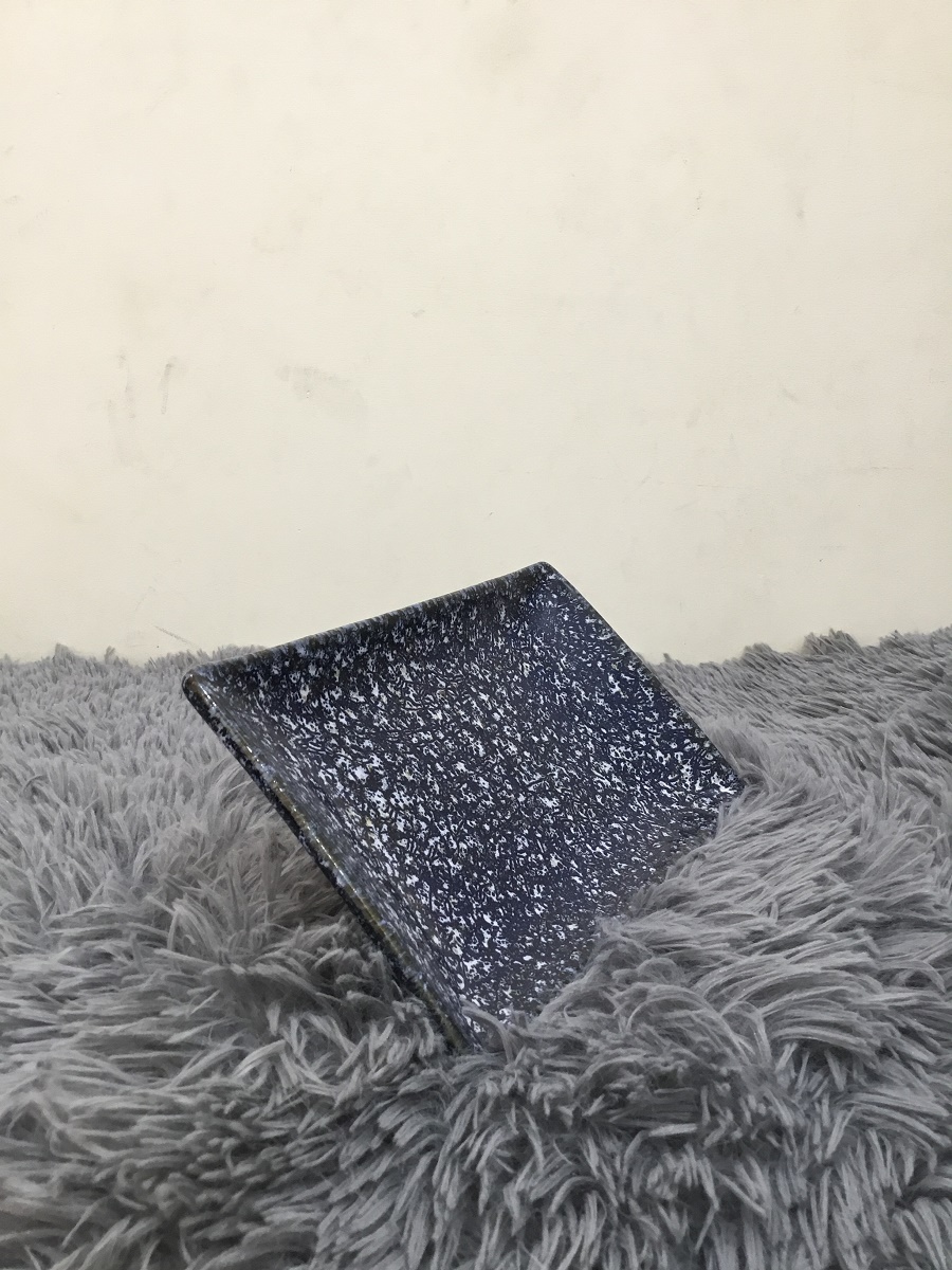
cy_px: 635
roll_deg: +1.4
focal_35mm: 31
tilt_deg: -10.5
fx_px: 1137
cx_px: 476
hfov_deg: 45.4
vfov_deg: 58.4
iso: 80
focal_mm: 3.3
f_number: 2.4
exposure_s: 1/33
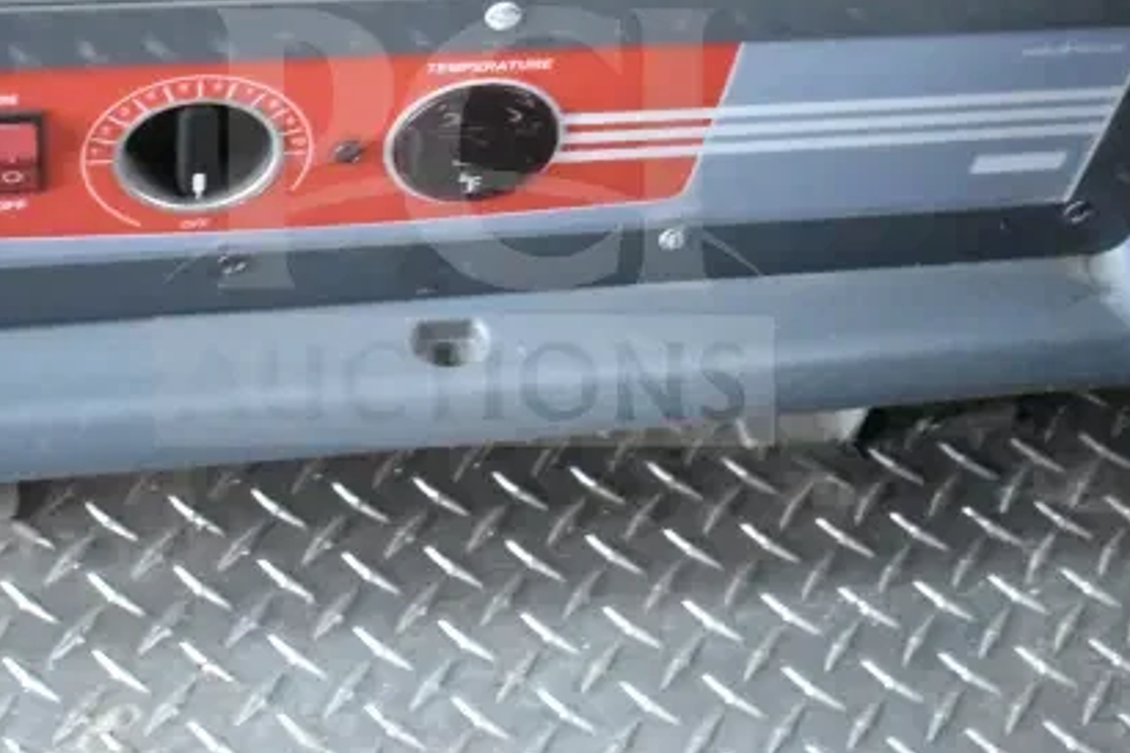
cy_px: 228
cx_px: 463
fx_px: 2031
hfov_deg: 31.0
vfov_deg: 20.9
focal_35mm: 65
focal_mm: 29
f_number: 4.2
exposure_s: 1/30
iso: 25600
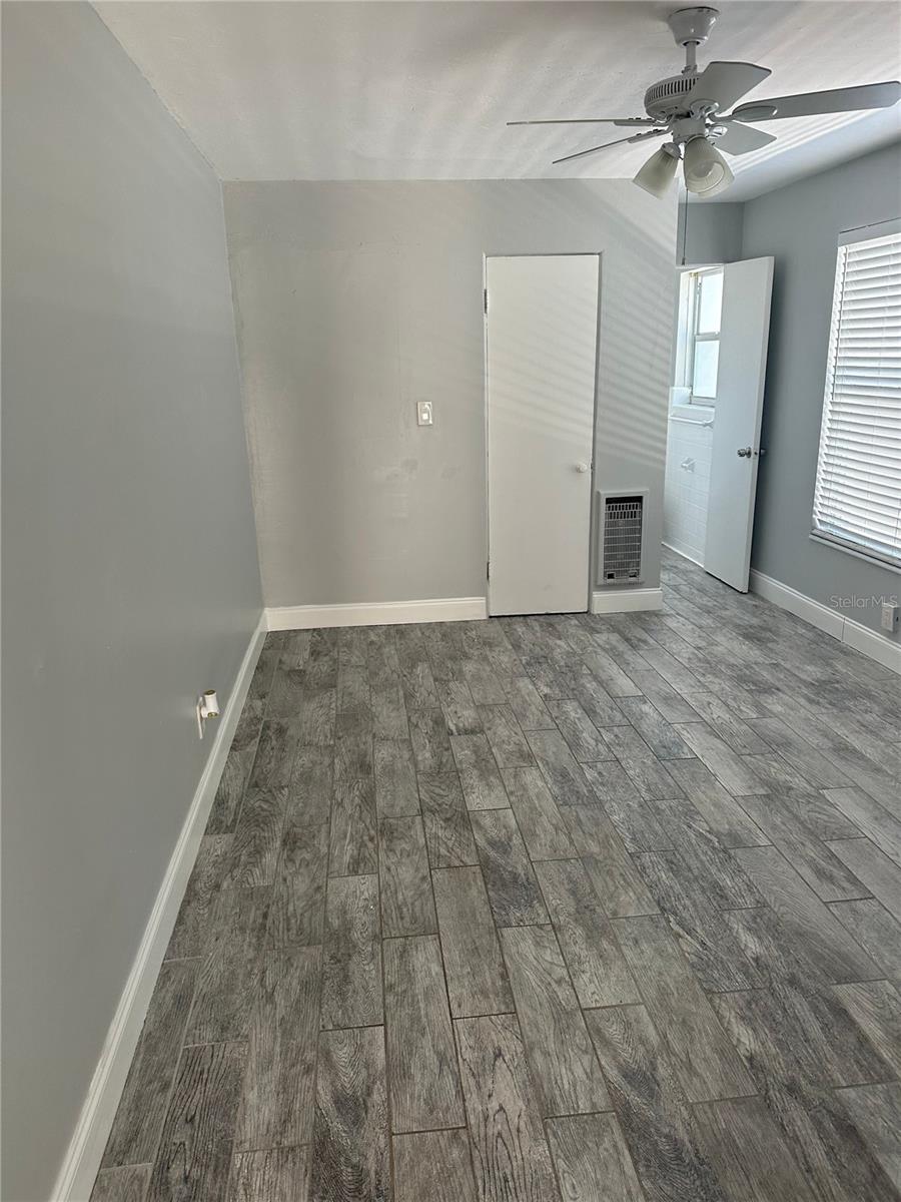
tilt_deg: -10.9
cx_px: 450
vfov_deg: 71.6
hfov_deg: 56.8
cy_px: 601
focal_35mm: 24
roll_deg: +2.3
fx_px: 833
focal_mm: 6.86
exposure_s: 1/121
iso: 125
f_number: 1.78
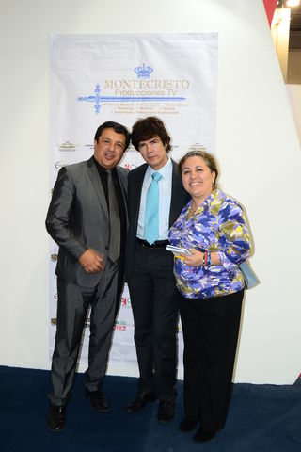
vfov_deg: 55.1
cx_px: 150
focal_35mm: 34
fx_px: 433
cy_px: 226
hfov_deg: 38.4
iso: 400
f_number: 4.5
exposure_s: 1/30
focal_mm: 23
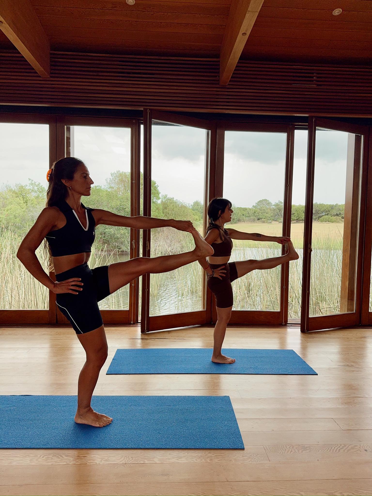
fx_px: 344
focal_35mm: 24
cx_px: 186
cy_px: 248
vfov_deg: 71.6
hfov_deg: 56.8
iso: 80
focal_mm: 6.76
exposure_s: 1/522
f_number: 1.78
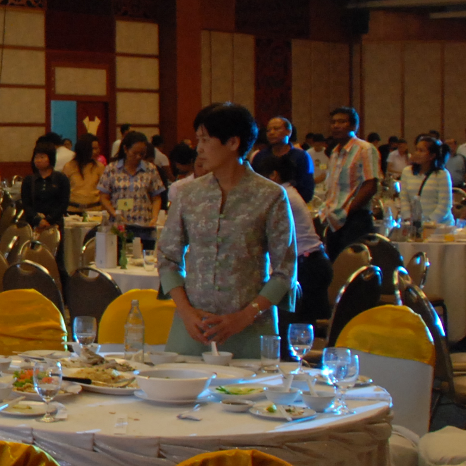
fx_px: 1295
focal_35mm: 85
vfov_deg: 20.4
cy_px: 195
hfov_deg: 17.8
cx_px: -270
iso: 800
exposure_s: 1/10
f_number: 3.5
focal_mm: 18
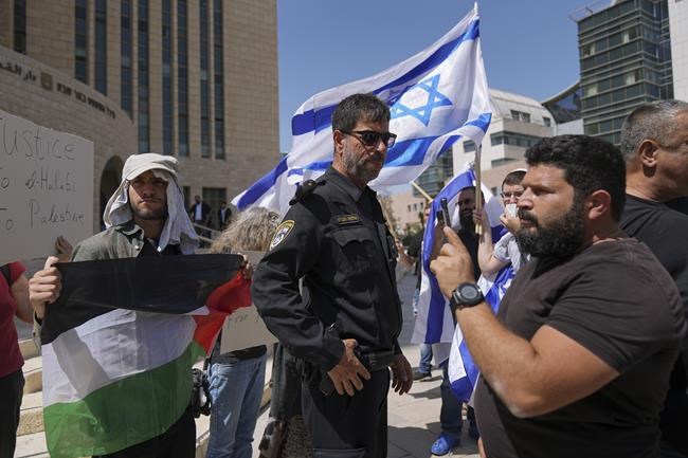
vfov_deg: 53.1
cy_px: 229
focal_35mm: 24
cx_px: 344
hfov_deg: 73.8
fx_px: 459
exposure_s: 1/1600
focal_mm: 24
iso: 100
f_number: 3.2
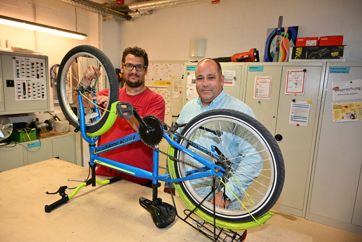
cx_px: 181
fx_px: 241
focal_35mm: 24
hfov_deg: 73.7
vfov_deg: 53.2
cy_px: 121
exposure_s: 1/60
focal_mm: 24
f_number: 4
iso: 360
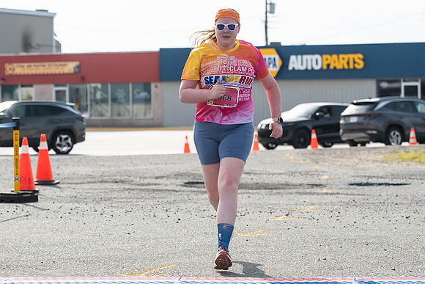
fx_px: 1775
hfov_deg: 13.7
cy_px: 89
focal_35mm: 150
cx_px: 212
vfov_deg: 9.1
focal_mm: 92
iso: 250
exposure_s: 1/2000
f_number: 4.5
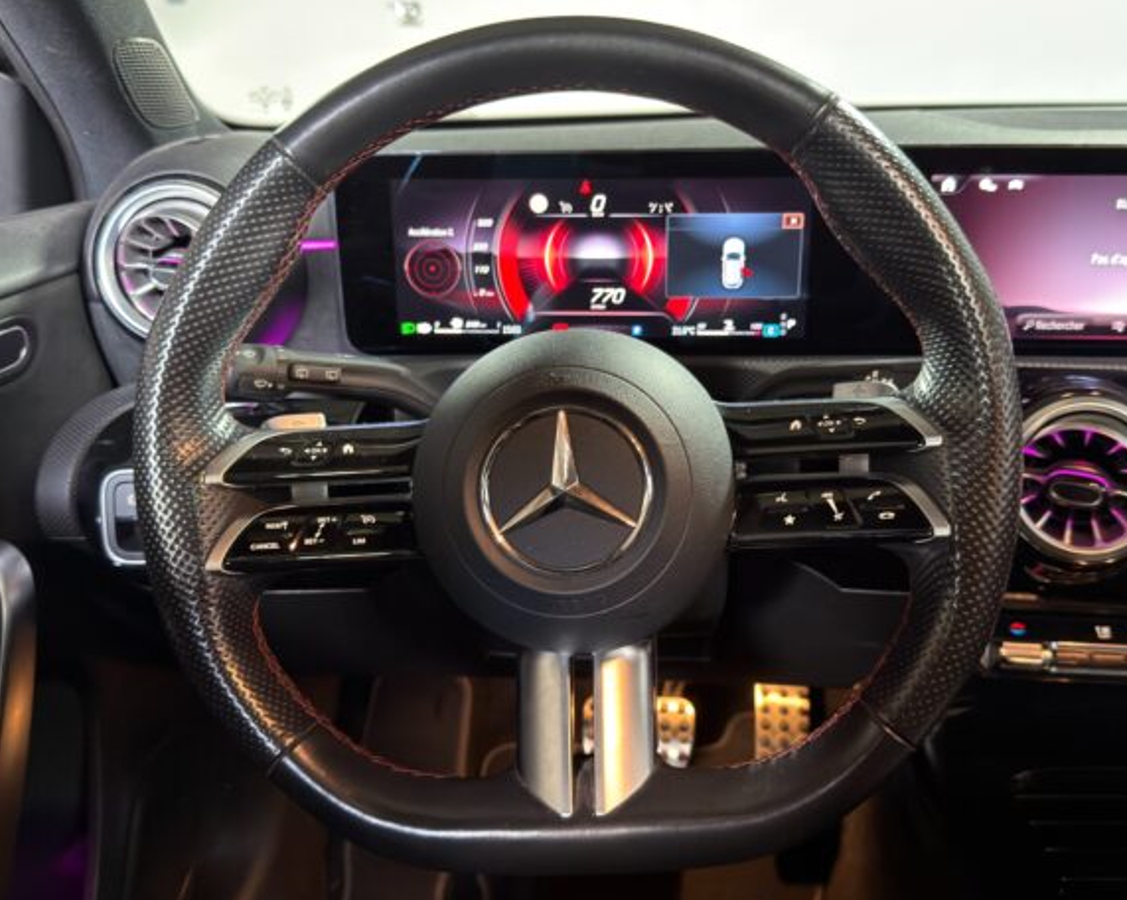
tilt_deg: -20.7
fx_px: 1167
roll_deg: +0.8
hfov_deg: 51.6
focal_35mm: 35
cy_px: 451
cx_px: 580
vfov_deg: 42.2
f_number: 1.78
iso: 640
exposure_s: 1/25
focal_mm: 6.76
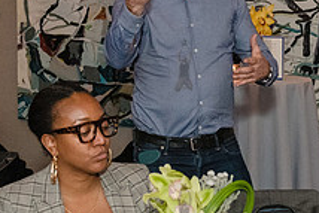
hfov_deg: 19.4
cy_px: 65
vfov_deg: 13.0
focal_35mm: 105
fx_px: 931
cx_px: 183
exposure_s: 1/200
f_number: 4
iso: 6400
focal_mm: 38
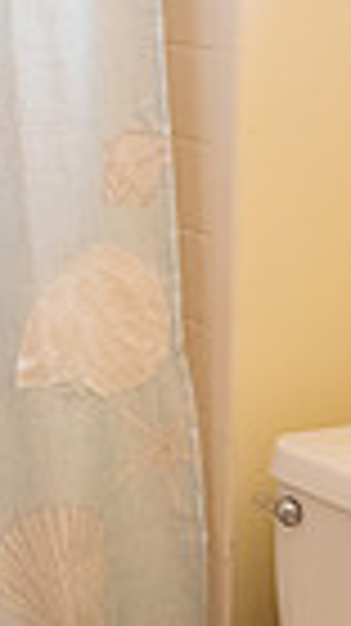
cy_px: 356
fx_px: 1973
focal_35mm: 119
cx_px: 310
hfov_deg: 10.1
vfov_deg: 18.0
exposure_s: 1/640
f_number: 2.8
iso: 2000
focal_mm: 35
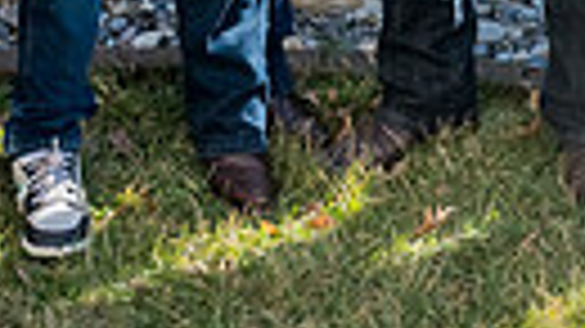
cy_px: -634
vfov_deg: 6.2
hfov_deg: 11.8
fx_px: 2822
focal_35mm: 182
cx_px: 497
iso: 400
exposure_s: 1/640
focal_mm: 33.5
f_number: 7.1
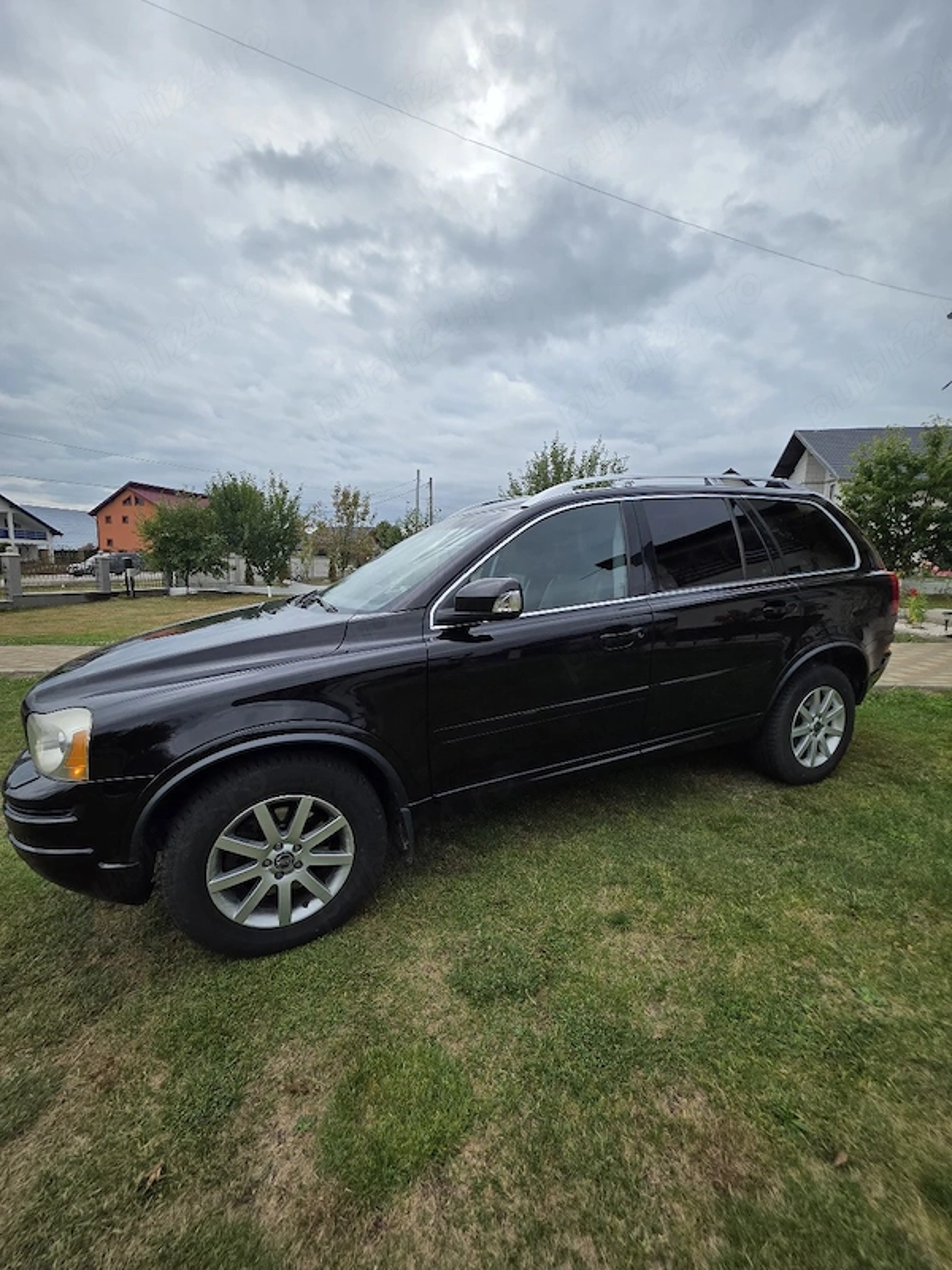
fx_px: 477
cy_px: 635
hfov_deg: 89.9
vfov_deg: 106.2
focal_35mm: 13
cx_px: 476
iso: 40
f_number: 1.9
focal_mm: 2.2
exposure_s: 1/1667
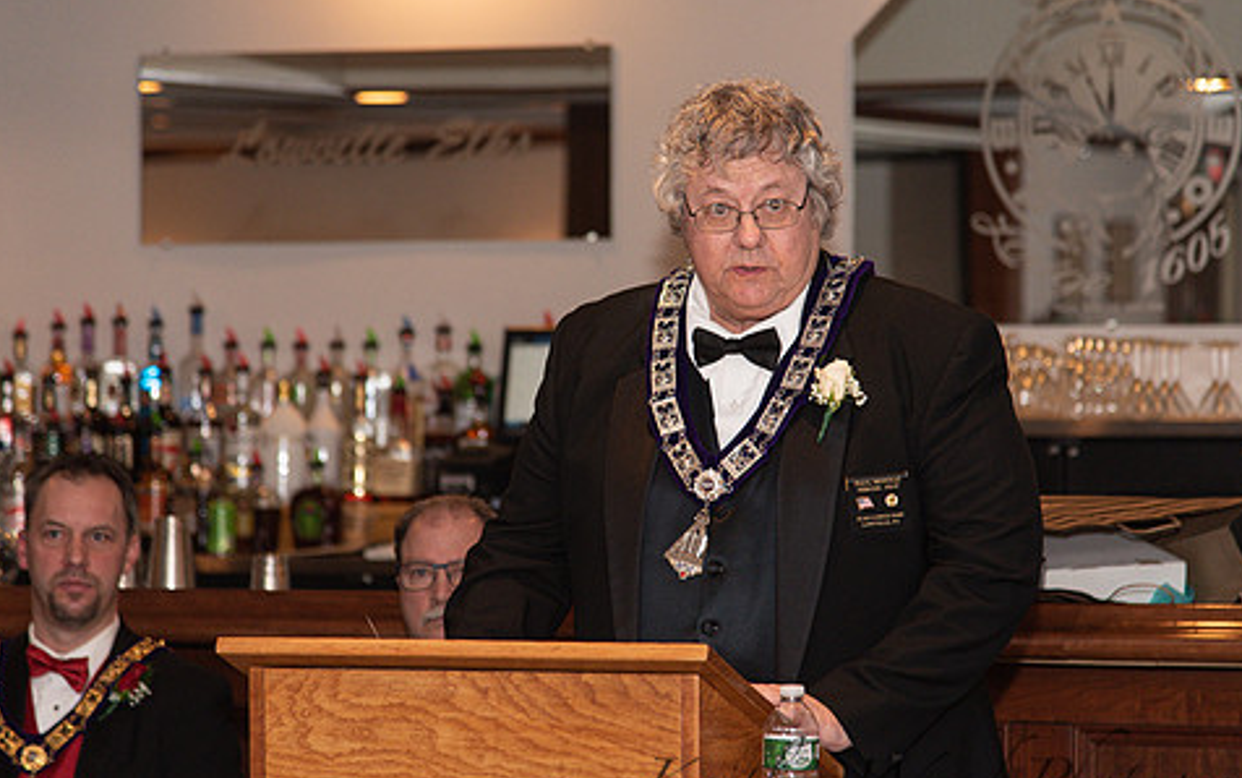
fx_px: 5046
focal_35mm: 149
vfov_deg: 8.8
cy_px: 380
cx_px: 639
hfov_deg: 14.0
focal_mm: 120
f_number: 4
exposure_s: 1/200
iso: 800
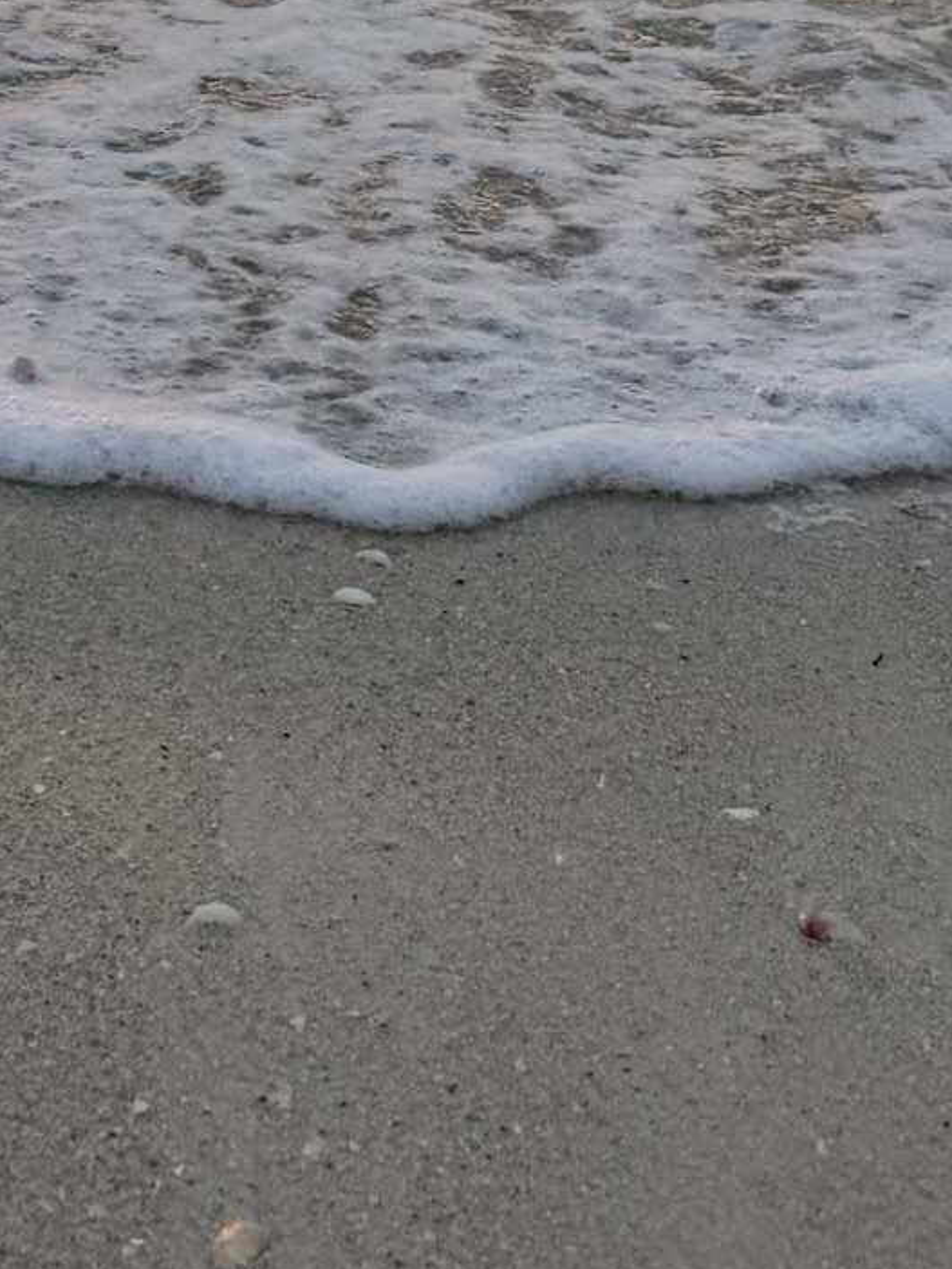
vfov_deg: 24.9
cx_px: -233
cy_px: -269
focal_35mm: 70
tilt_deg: -11.1
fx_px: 2565
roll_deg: +1.6
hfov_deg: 19.6
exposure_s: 1/315
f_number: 1.78
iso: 100
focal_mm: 6.76
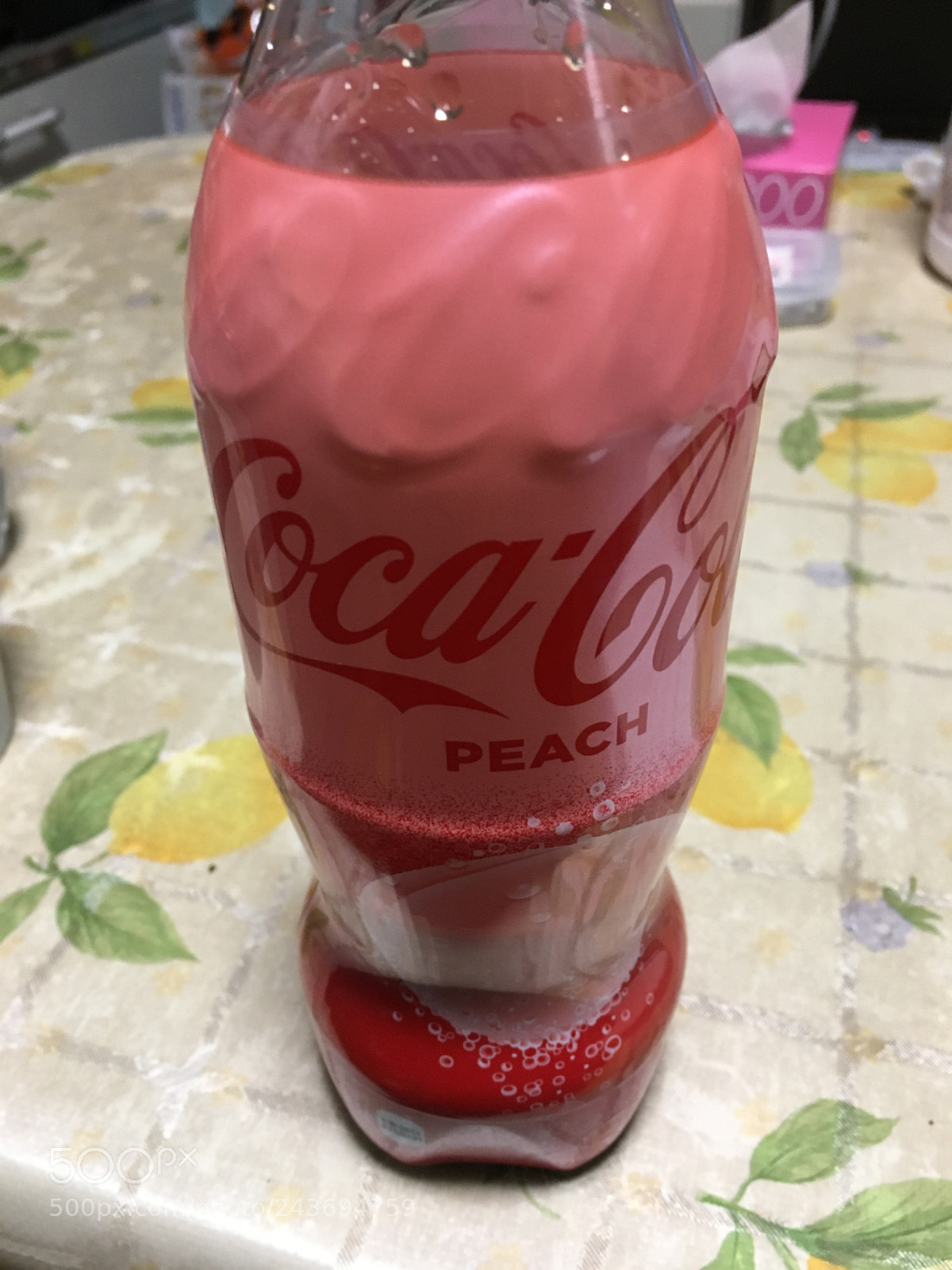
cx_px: 476
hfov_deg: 48.2
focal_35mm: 29
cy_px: 635
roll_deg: +0.6
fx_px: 1063
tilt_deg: -36.7
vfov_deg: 61.7
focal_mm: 4.15
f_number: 2.2
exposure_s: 1/30
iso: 100
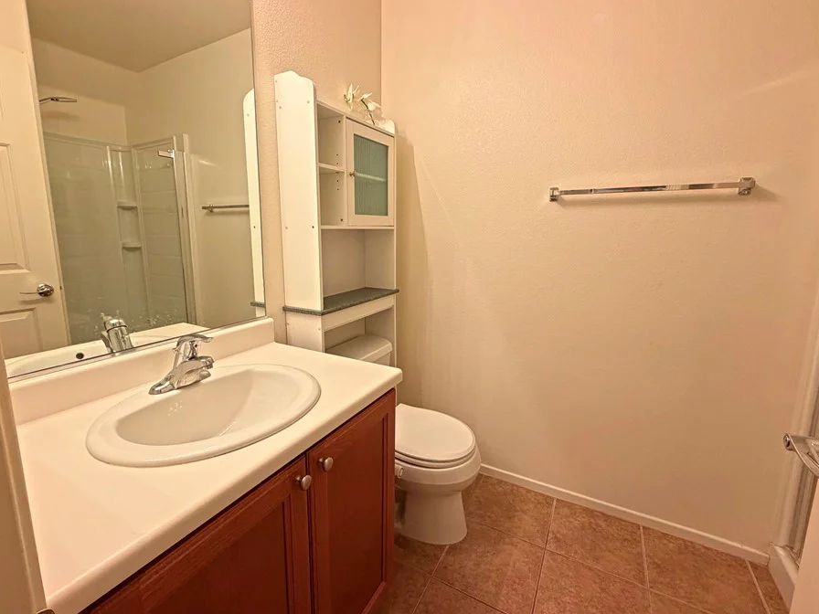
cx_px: 394
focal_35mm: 16
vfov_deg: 78.1
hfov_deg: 94.5
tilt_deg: -8.4
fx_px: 379
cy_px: 292
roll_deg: +0.1
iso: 250
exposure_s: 1/120
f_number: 2.2
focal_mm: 2.22
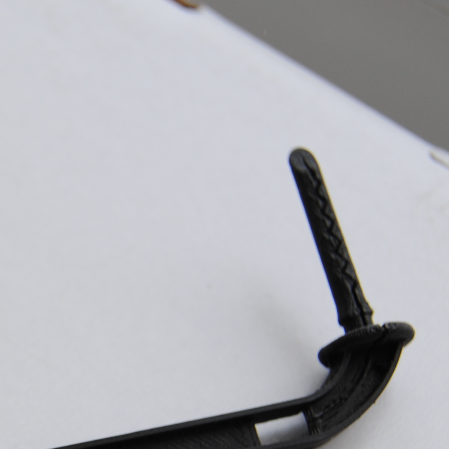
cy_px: 406
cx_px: -37
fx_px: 1746
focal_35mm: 119
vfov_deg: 14.5
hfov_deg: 14.3
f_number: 4.2
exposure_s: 1/125
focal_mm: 30
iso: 100
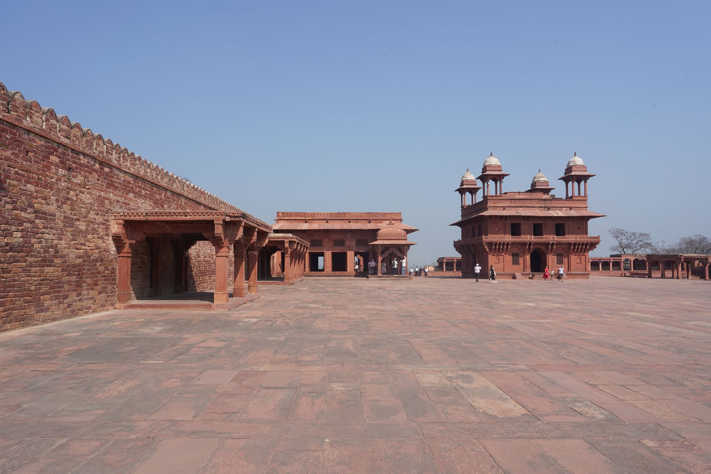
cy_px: 237
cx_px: 356
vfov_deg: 53.1
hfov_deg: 73.7
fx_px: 474
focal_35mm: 24
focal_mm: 24
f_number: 16
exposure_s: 1/100
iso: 100
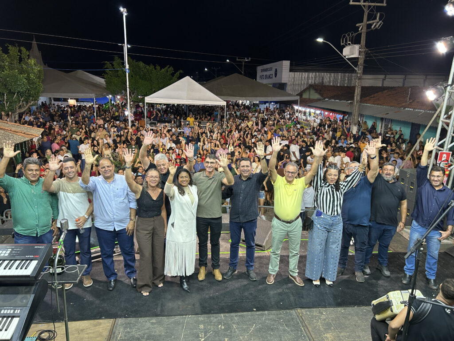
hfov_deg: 67.3
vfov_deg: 53.1
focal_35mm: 26
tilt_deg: -14.3
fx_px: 341
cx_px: 227
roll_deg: -1.8
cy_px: 170
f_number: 1.5
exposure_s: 1/121
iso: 125
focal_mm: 5.7
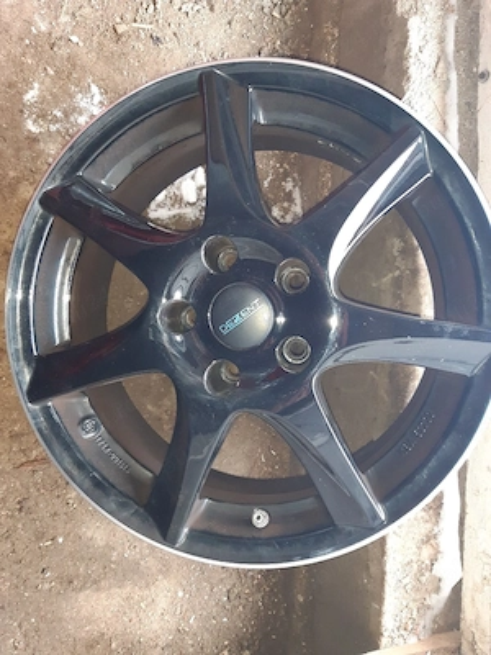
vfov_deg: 67.3
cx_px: 246
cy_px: 328
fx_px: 492
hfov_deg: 53.1
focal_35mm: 26
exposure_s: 1/50
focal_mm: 3.92
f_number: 1.7
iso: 200
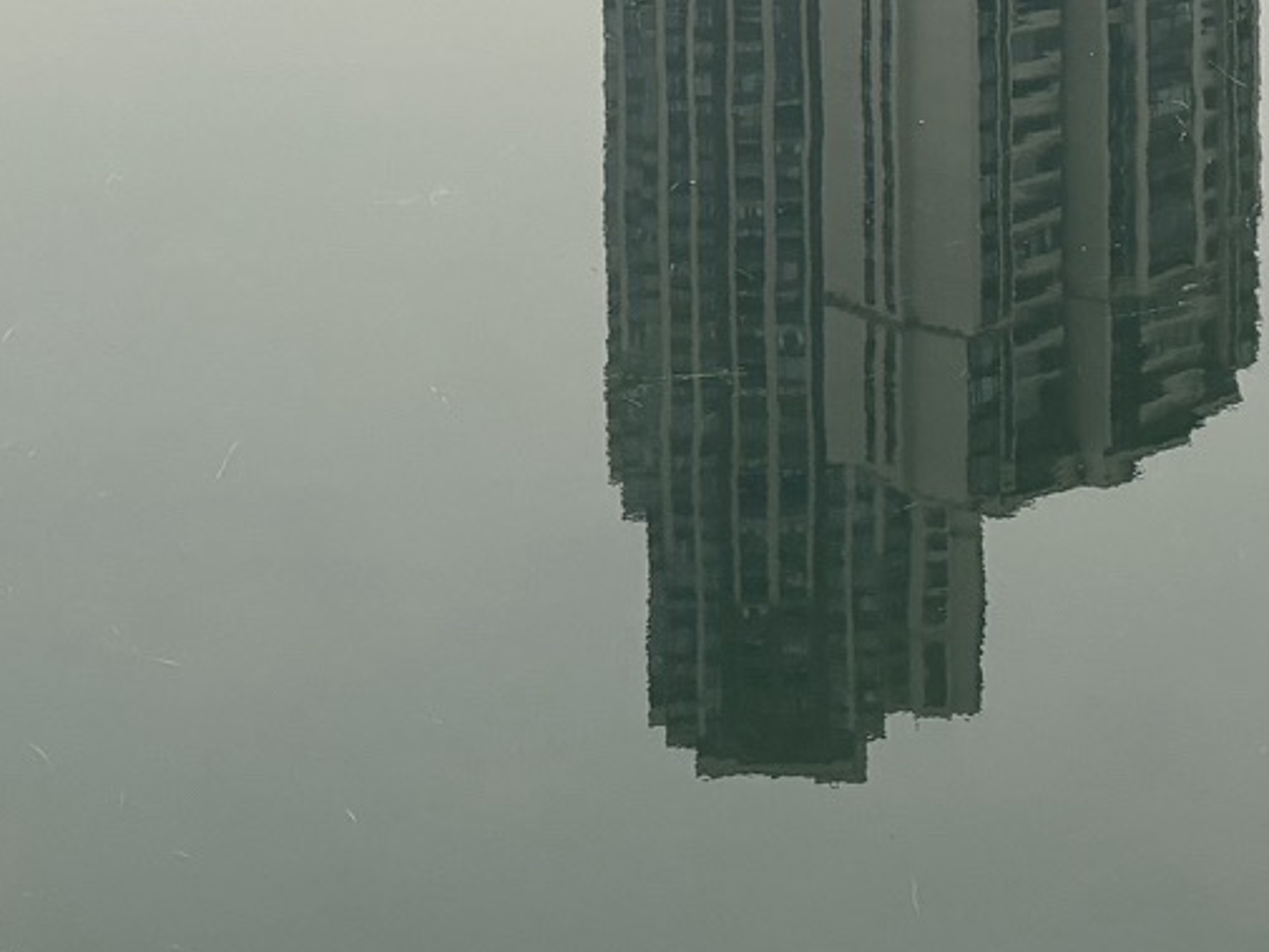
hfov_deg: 19.0
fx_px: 3777
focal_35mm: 103
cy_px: -726
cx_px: 787
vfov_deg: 13.1
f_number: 1.6
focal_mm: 5.96
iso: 50
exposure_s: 1/961
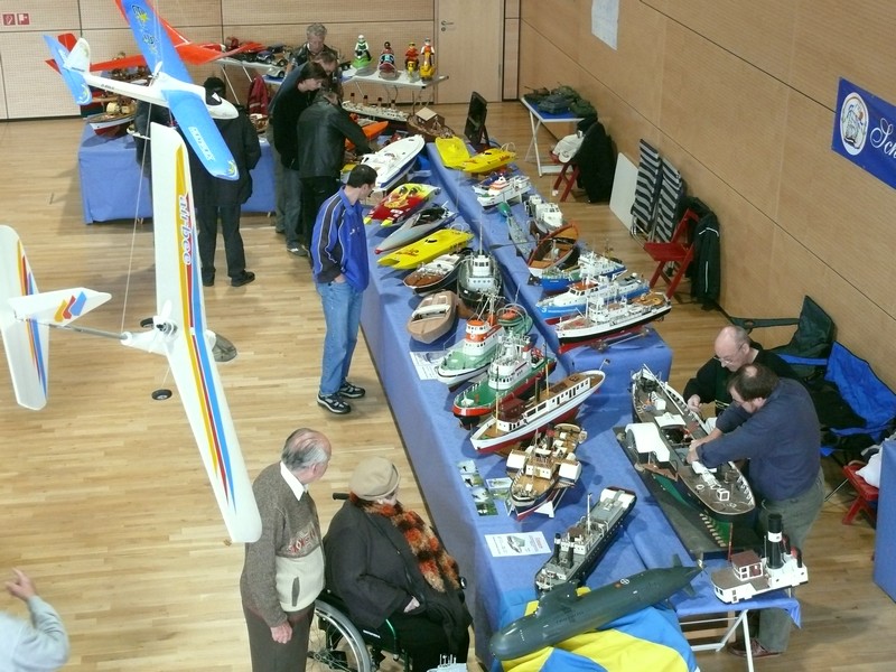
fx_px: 1450
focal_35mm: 56
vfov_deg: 26.1
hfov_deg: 34.3
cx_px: 448
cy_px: 336
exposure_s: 1/40
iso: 400
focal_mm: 11.2
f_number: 3.2
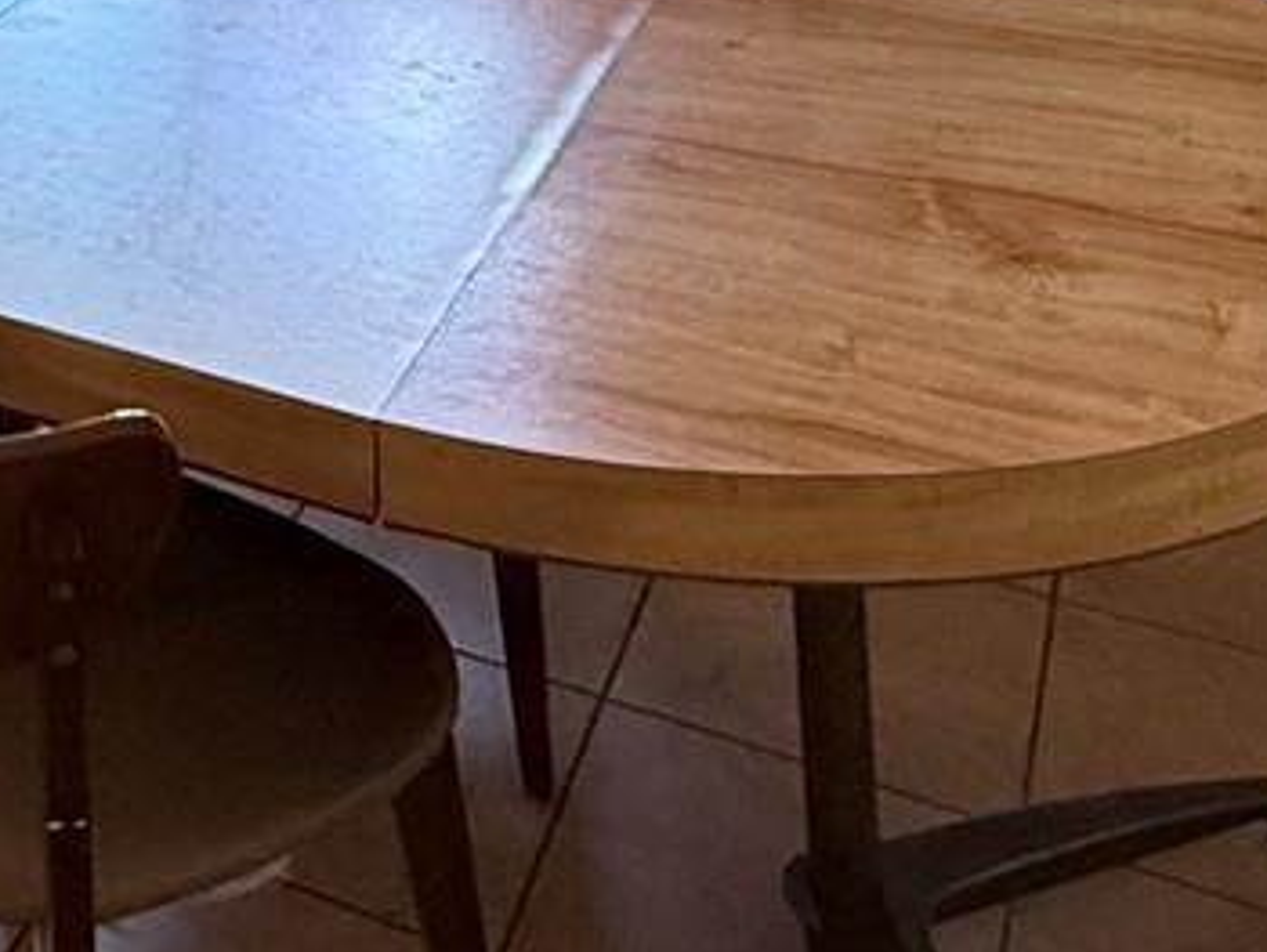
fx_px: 2344
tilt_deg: -7.8
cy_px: -605
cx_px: -130
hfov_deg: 27.6
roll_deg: +2.9
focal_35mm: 64
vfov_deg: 19.1
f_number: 2.2
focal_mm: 2.22
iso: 320
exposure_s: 1/99
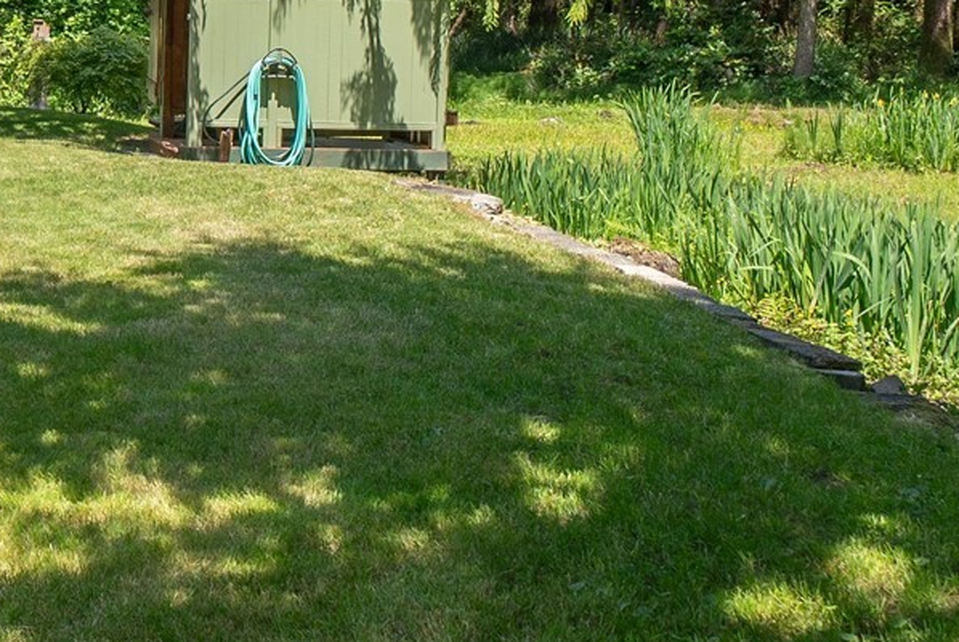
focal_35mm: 68
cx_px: -177
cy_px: 27
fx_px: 1813
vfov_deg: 19.6
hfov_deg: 26.5
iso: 80
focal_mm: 24
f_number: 7.1
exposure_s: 1/80
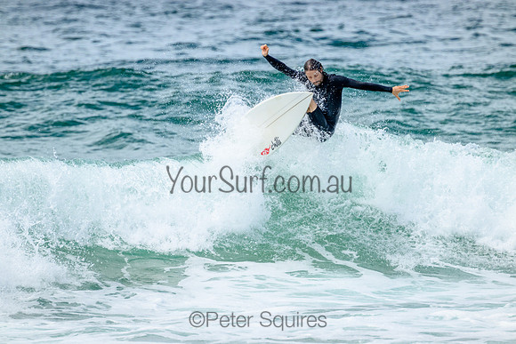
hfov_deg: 2.6
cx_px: 258
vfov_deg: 1.7
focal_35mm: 800
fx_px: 11469
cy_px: 172
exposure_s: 1/2000
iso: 1100
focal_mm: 800
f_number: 11
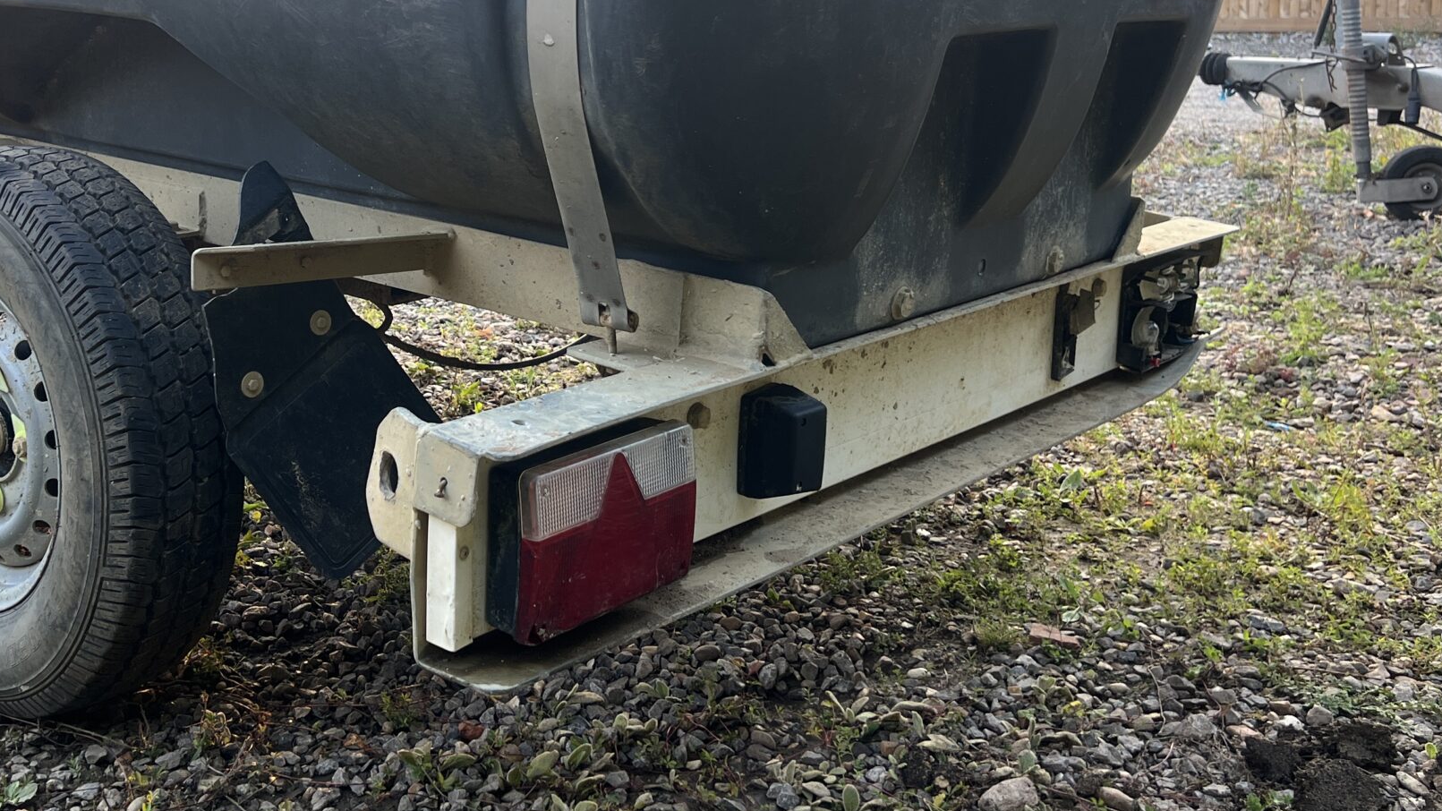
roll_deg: +1.0
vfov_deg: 26.2
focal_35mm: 45
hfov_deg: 44.8
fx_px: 1721
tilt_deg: -6.7
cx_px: 487
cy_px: 201
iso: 40
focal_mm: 5.7
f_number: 1.5
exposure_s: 1/171
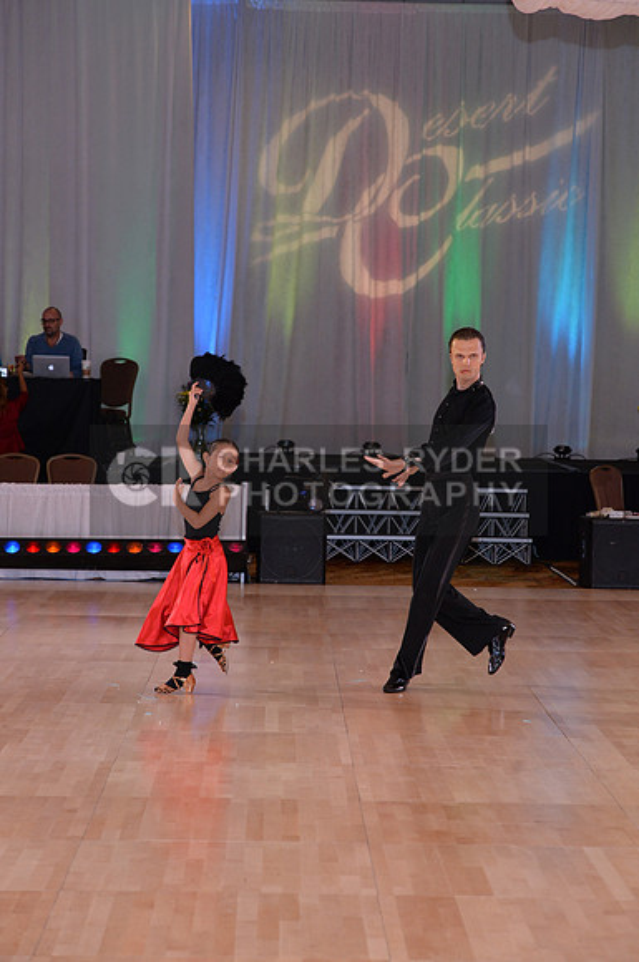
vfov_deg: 18.6
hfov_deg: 12.4
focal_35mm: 110
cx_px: 320
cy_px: 481
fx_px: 2937
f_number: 5.6
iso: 2000
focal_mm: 110
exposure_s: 1/250
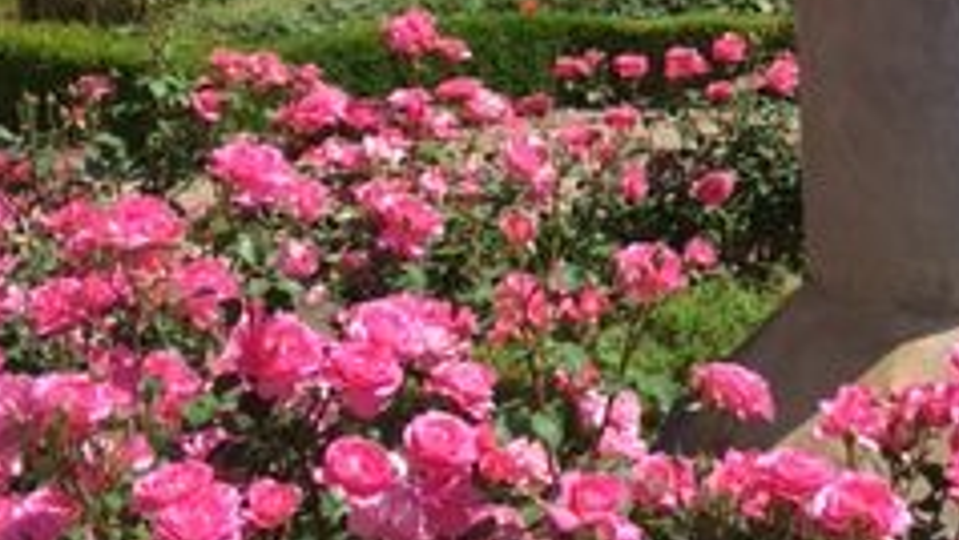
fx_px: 2162
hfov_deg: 24.1
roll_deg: +2.6
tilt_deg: -5.8
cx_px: 923
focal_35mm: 85
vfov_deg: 13.8
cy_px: -129
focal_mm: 4.15
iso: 25
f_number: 2.2
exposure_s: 1/1026
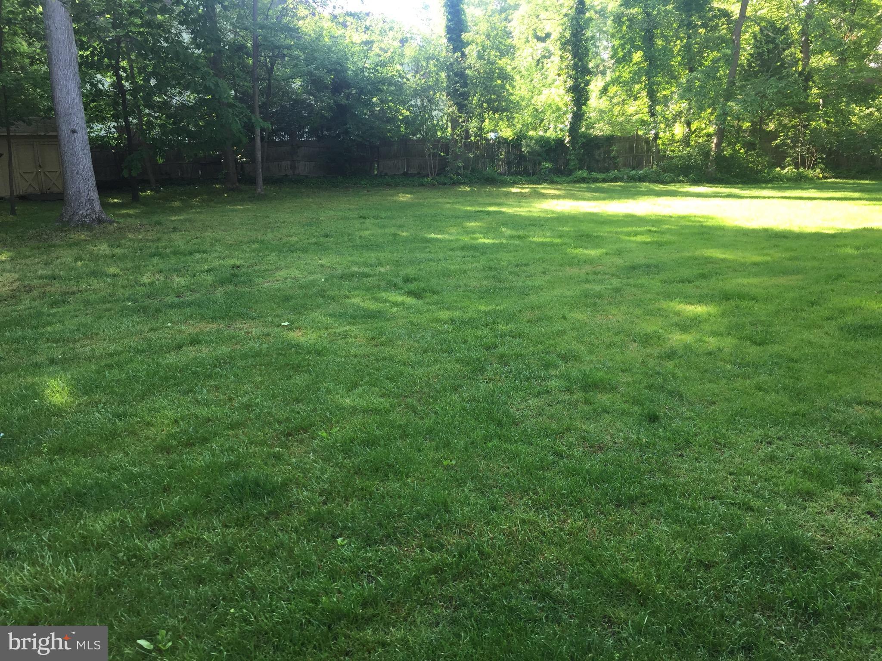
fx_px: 739
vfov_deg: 48.2
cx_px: 441
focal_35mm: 29
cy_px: 330
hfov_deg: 61.7
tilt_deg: -12.8
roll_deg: -0.3
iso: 40
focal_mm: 4.15
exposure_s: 1/120
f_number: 2.2
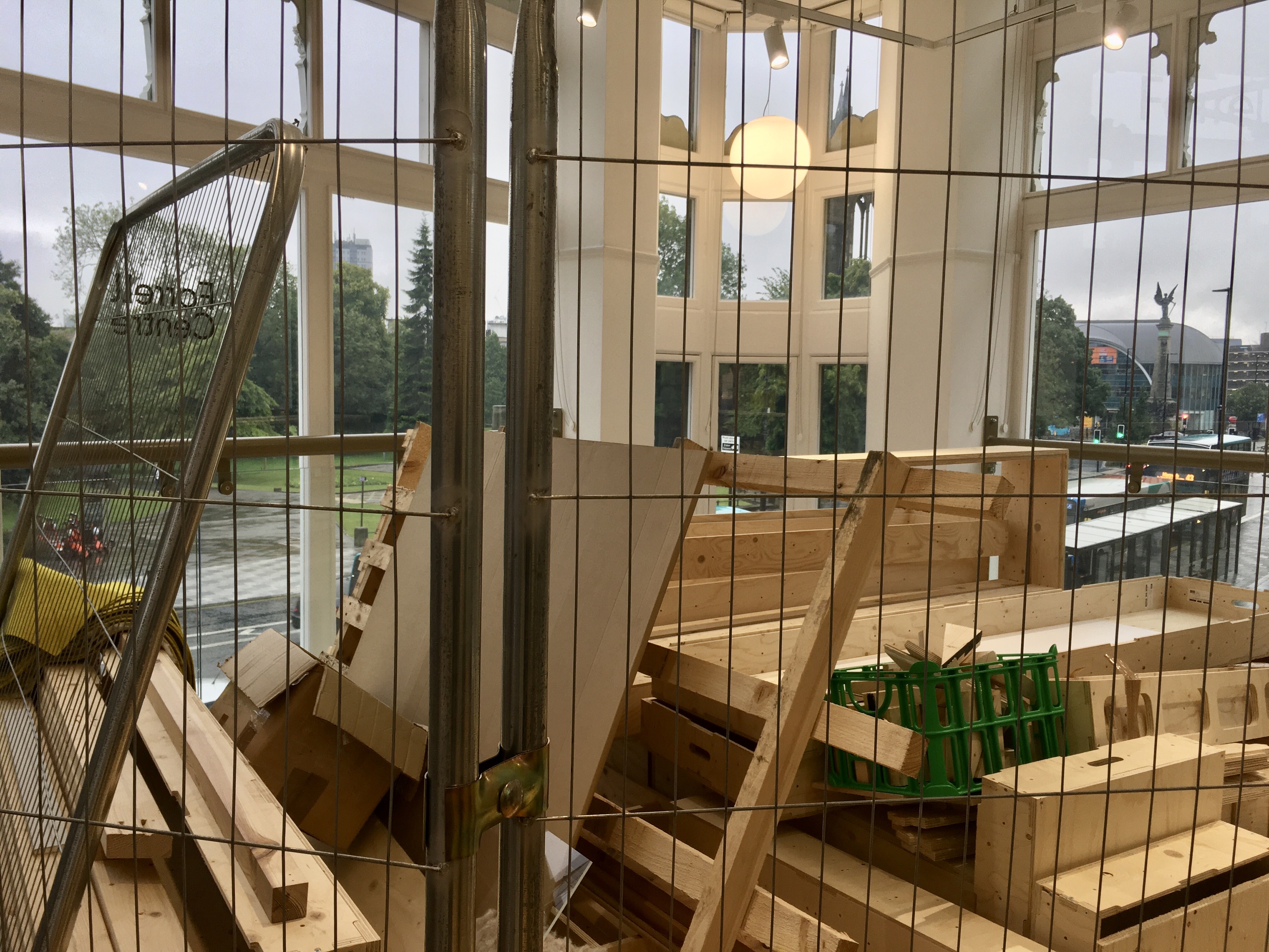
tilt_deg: -4.8
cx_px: 634
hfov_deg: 61.7
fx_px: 1063
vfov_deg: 48.2
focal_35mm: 29
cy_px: 476
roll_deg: -0.8
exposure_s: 1/100
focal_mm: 4.15
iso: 32
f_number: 2.2
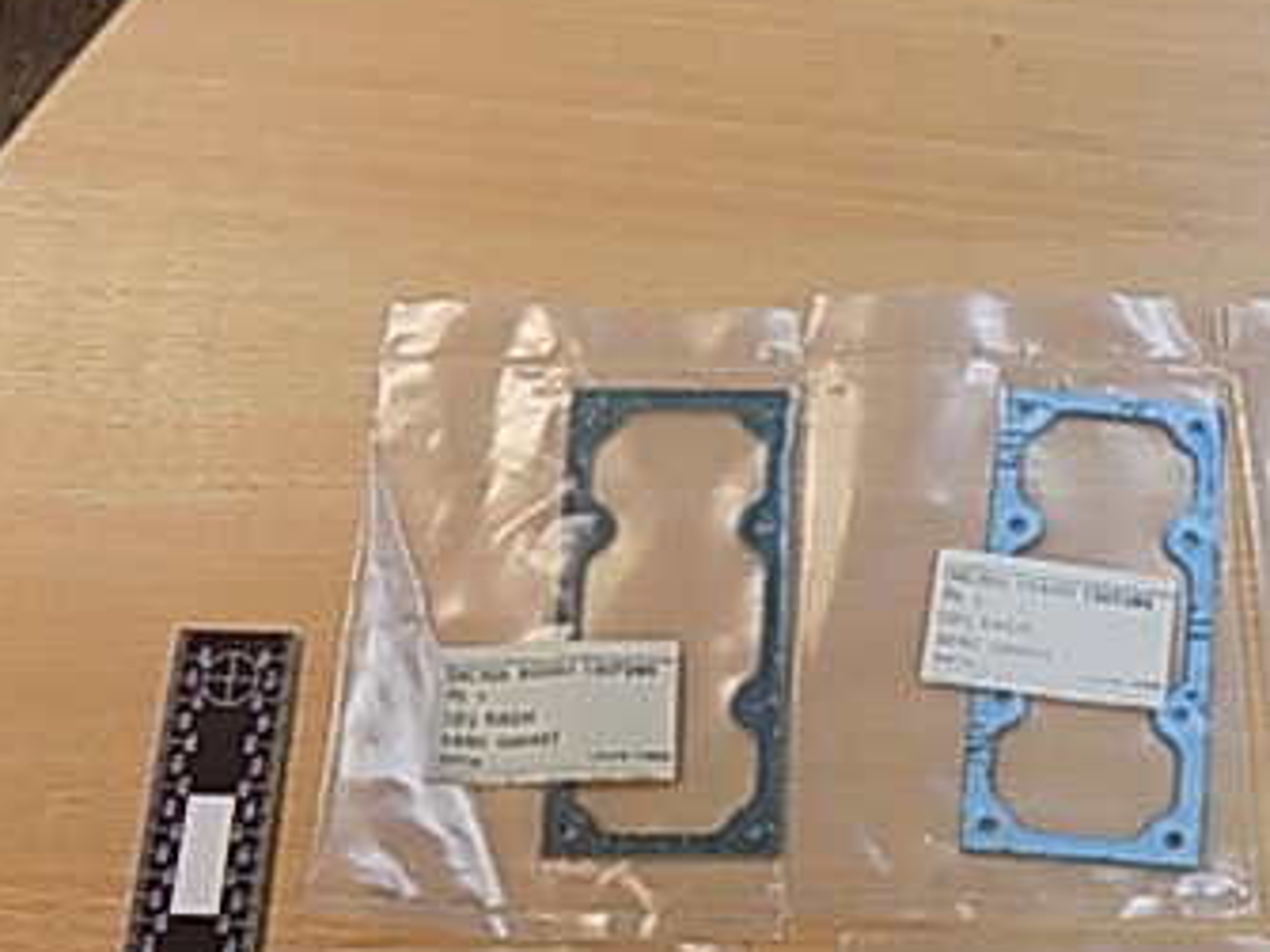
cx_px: 955
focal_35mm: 44
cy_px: 853
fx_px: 1614
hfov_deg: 41.7
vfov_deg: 31.4
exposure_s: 1/30
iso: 125
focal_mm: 4
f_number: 3.1
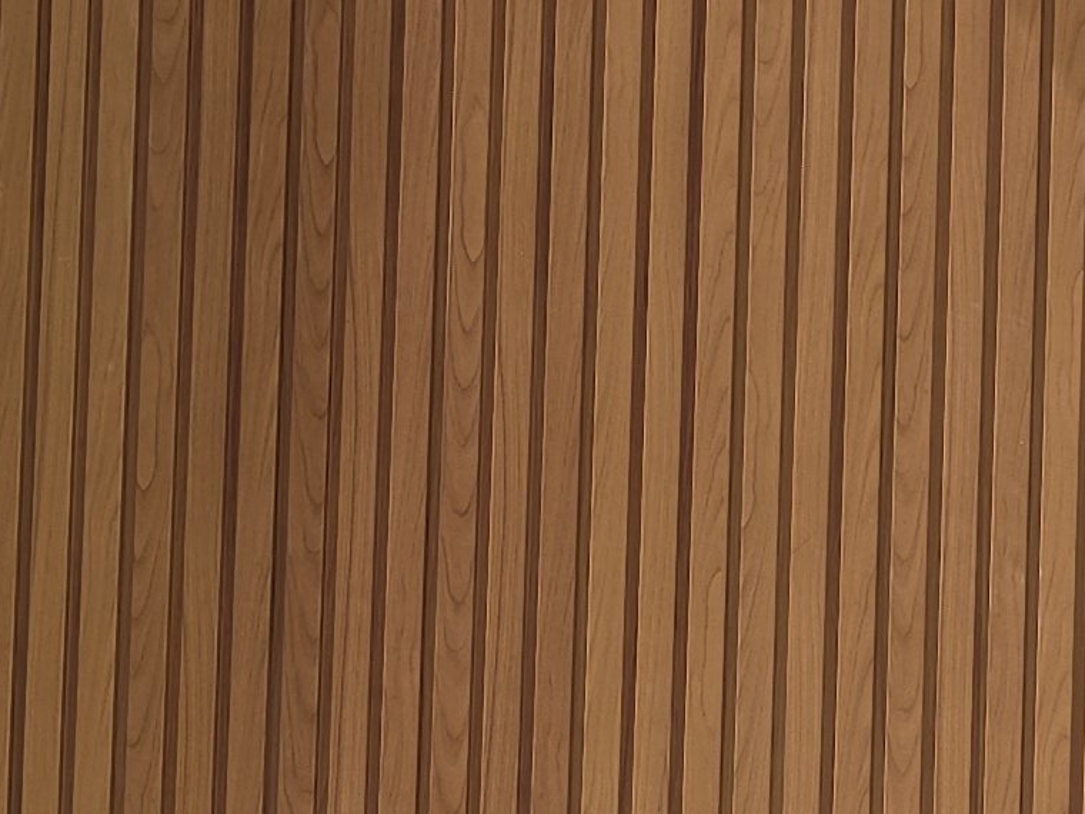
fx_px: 3793
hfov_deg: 14.6
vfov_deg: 11.9
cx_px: 1852
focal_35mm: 121
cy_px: -213
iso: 12
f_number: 1.7
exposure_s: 1/1024
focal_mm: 6.3
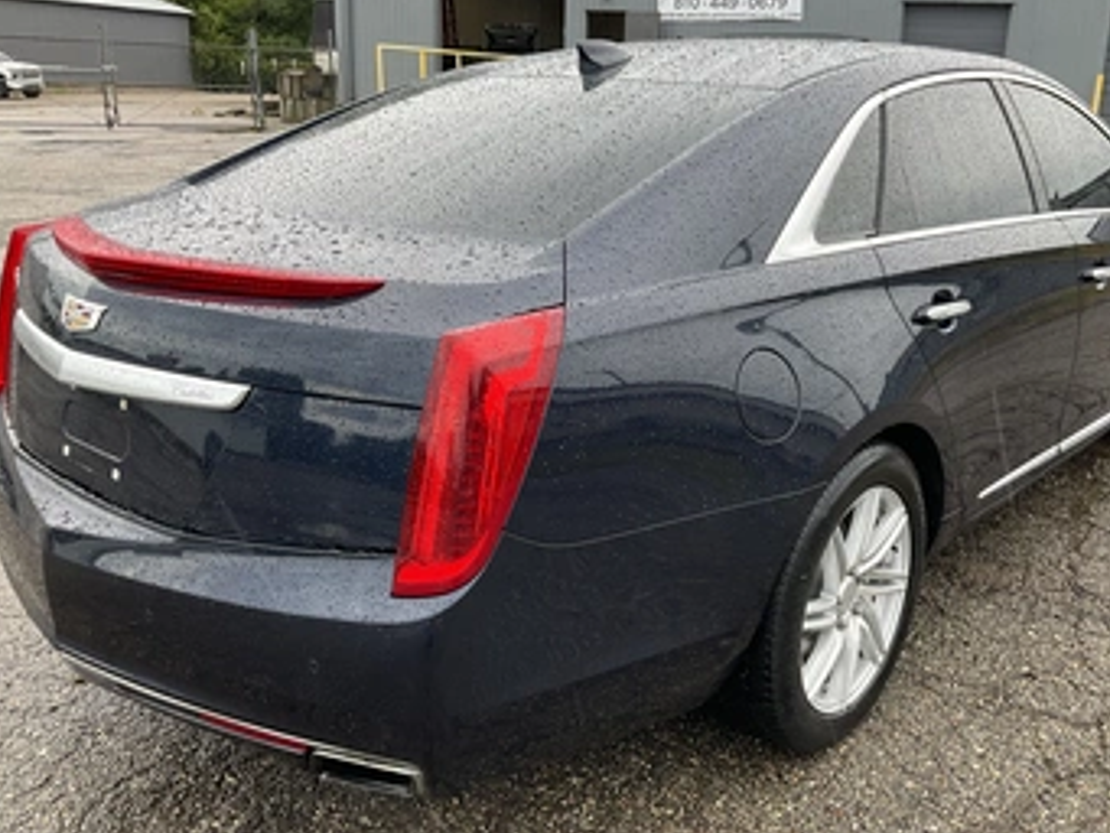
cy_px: 420
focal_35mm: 34
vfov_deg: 41.8
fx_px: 1091
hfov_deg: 53.8
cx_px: 628
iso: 16
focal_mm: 3
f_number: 1.8
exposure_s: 1/138
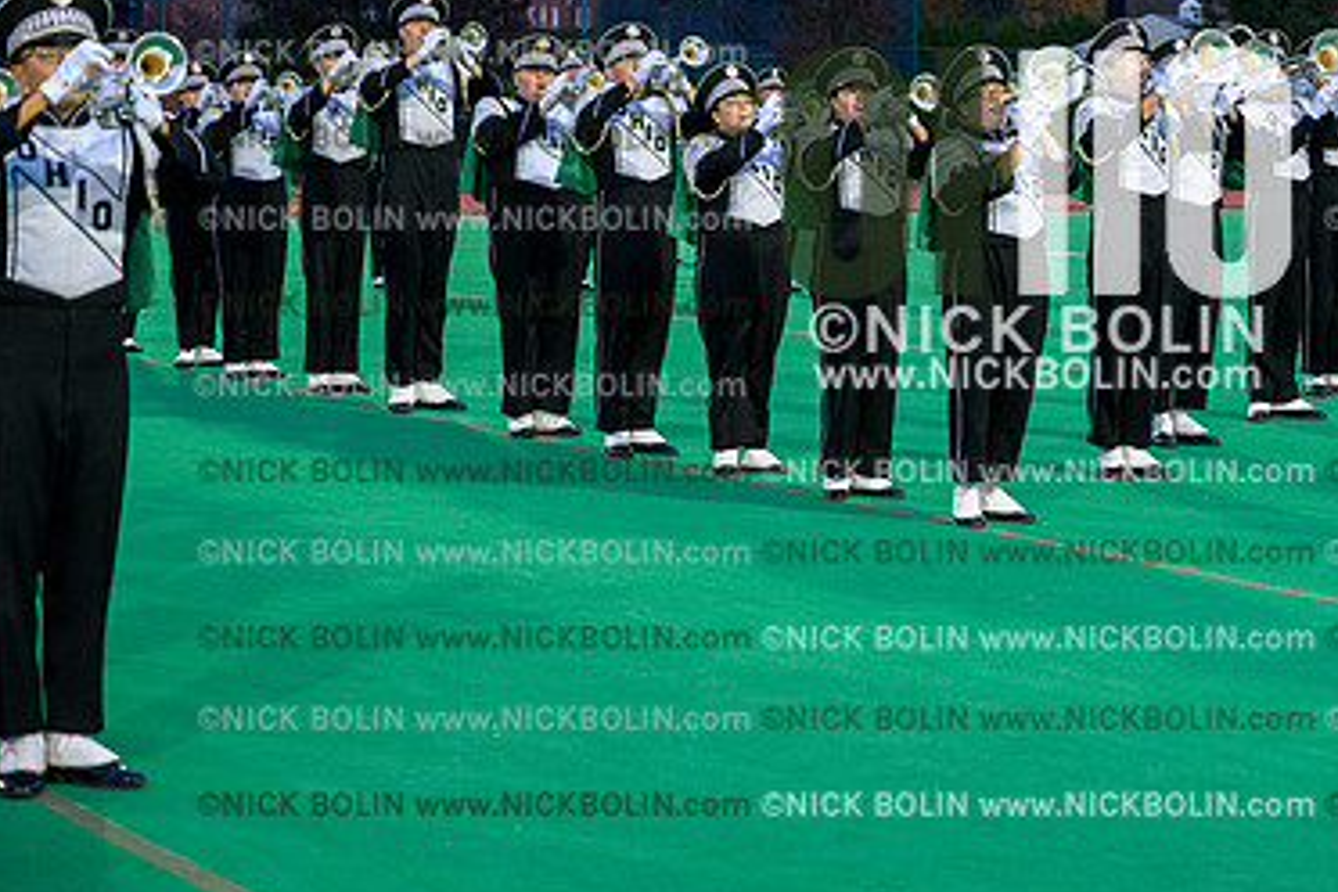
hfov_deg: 18.6
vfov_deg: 12.5
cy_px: 219
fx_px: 4051
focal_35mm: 109
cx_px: 1036
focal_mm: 70
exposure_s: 1/500
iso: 2500
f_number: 4
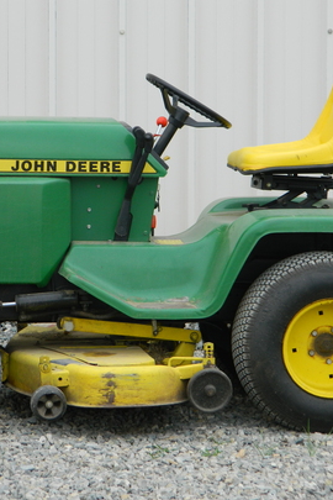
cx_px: 120
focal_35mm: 180
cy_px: 249
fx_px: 2497
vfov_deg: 11.4
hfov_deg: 7.6
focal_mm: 23.2
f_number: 4.7
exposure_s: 1/125
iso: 80
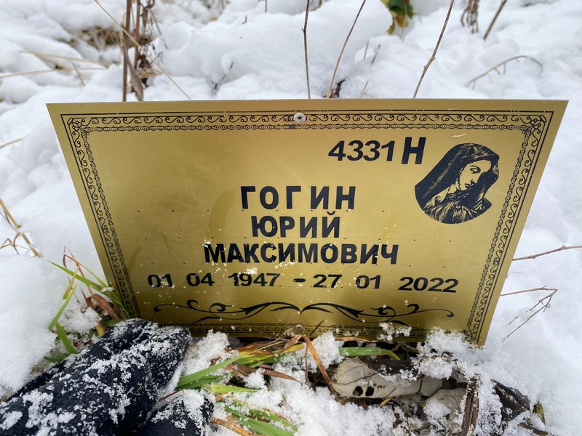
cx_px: 291
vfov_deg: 53.1
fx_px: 437
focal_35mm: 26
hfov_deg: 67.3
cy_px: 218
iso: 40
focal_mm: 4.25
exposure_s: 1/122
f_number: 1.8
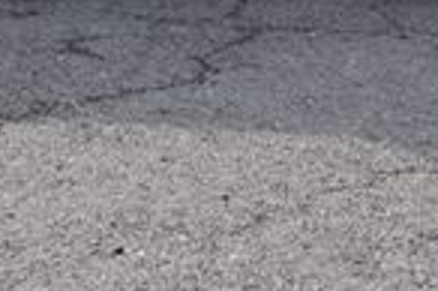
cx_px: 3
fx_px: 1762
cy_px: -90
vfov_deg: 9.3
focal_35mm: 145
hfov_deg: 14.0
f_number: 7.1
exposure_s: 1/320
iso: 200
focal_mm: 22
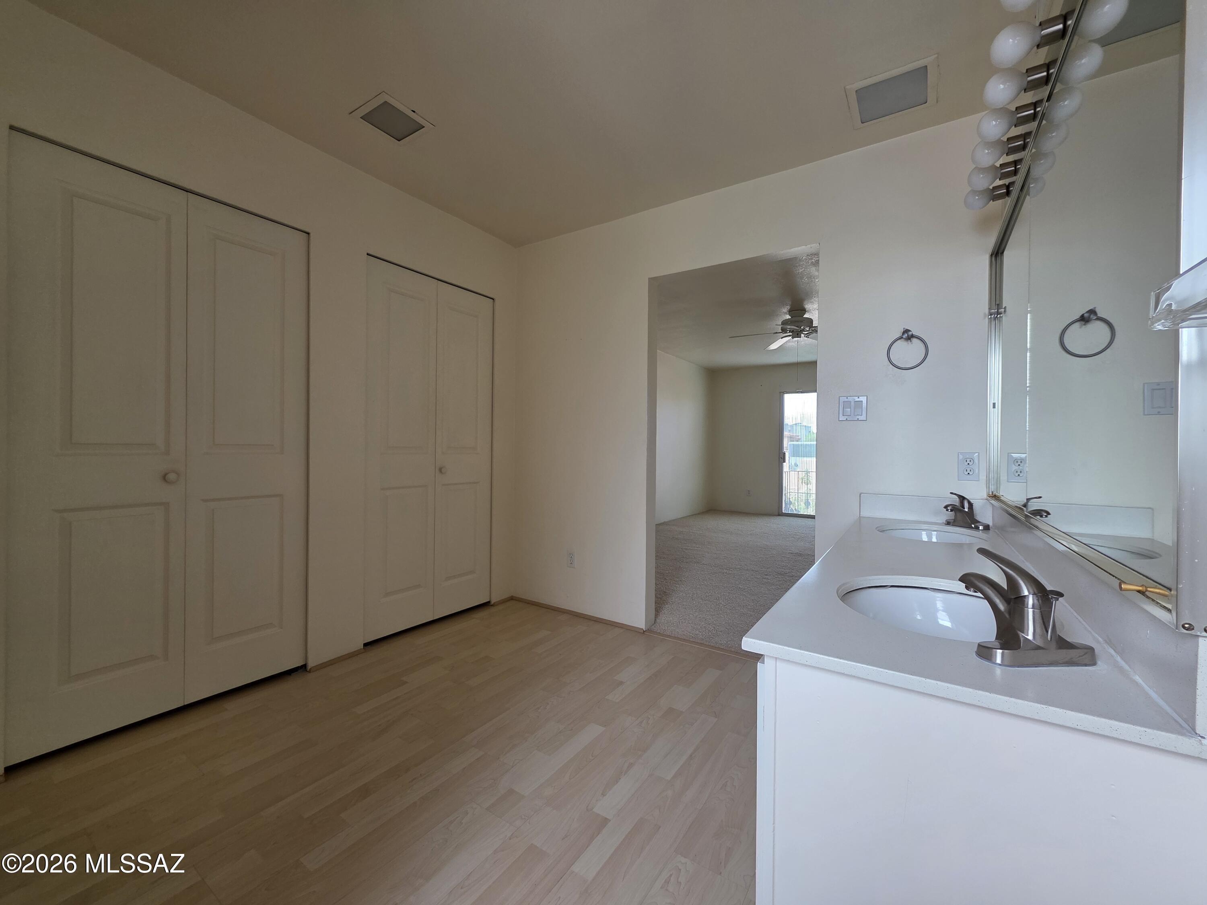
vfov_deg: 89.9
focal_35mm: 13
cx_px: 604
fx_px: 453
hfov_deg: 106.2
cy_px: 452
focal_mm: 2.2
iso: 125
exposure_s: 1/120
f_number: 1.9
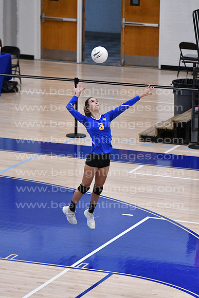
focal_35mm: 202
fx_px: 1678
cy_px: 149
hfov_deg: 6.8
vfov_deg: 10.2
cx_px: 100
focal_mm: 135
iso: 6400
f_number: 3.2
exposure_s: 1/1250
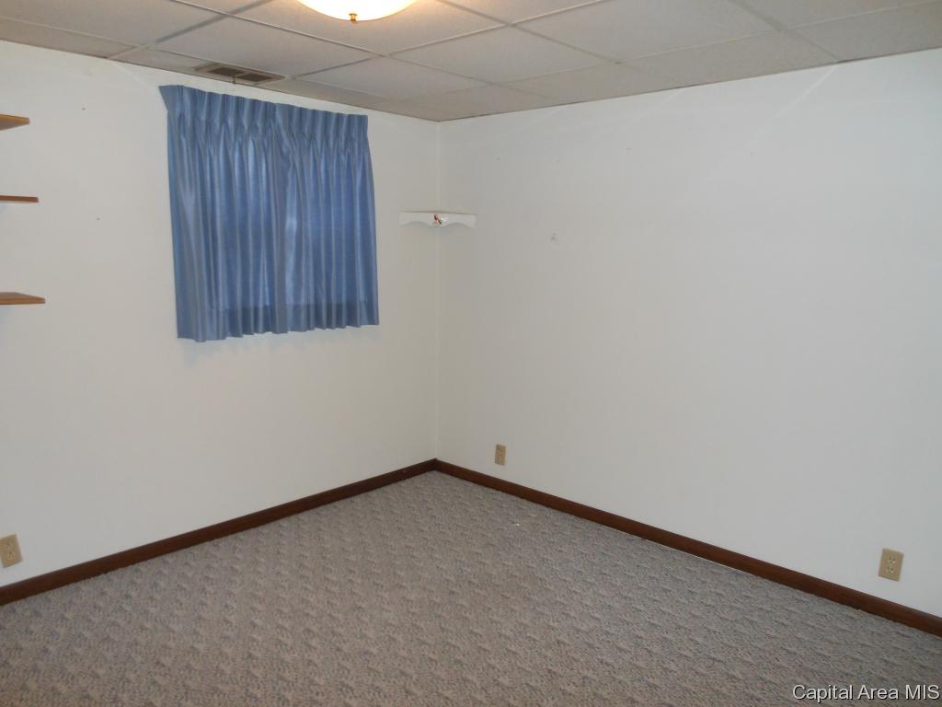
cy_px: 354
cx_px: 471
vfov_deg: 54.9
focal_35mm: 25
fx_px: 680
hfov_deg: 69.4
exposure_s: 1/25
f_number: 3.2
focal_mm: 4.5
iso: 200
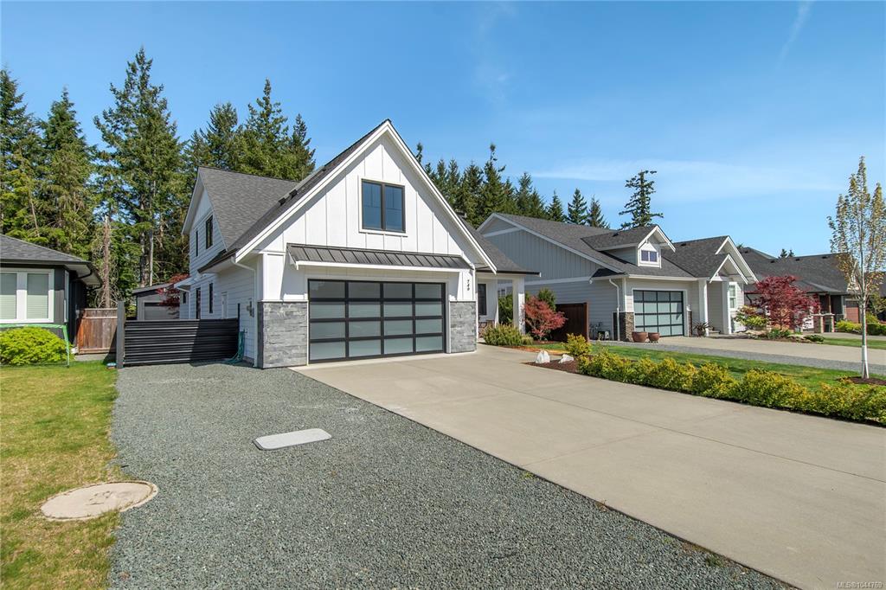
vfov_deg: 67.3
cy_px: 295
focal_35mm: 18
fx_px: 443
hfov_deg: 90.0
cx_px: 443
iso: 160
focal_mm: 12
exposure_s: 1/640
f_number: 8
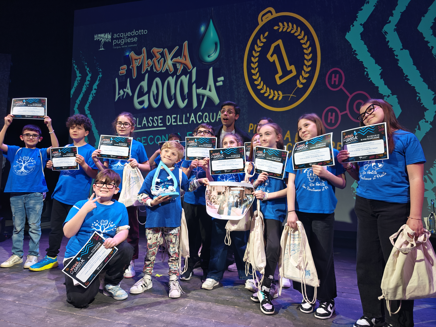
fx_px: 290
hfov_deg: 73.9
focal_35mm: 23
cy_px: 164
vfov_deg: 58.9
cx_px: 218
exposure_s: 1/100
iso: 64
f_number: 1.6
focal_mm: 6.06
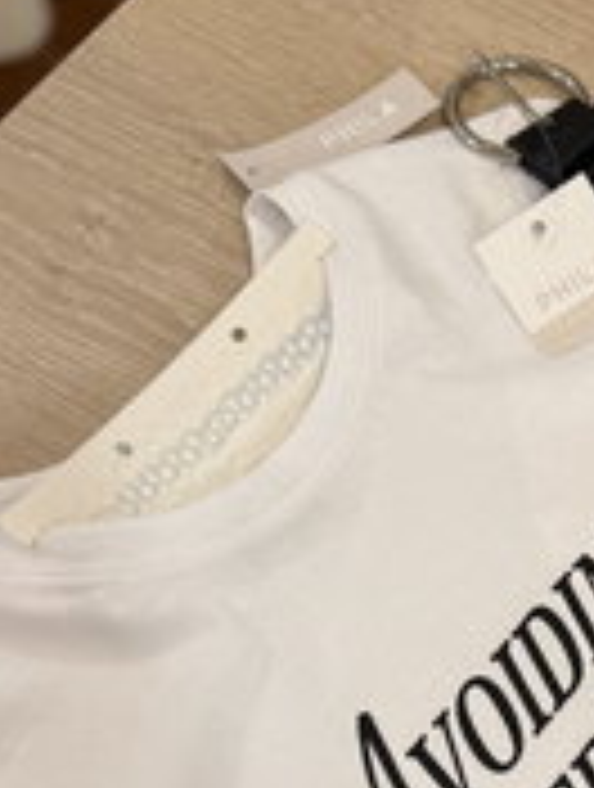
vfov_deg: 24.7
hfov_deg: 19.6
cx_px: 608
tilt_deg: -69.4
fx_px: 1664
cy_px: 885
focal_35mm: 73
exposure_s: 1/139
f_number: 1.78
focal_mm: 6.76
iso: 50
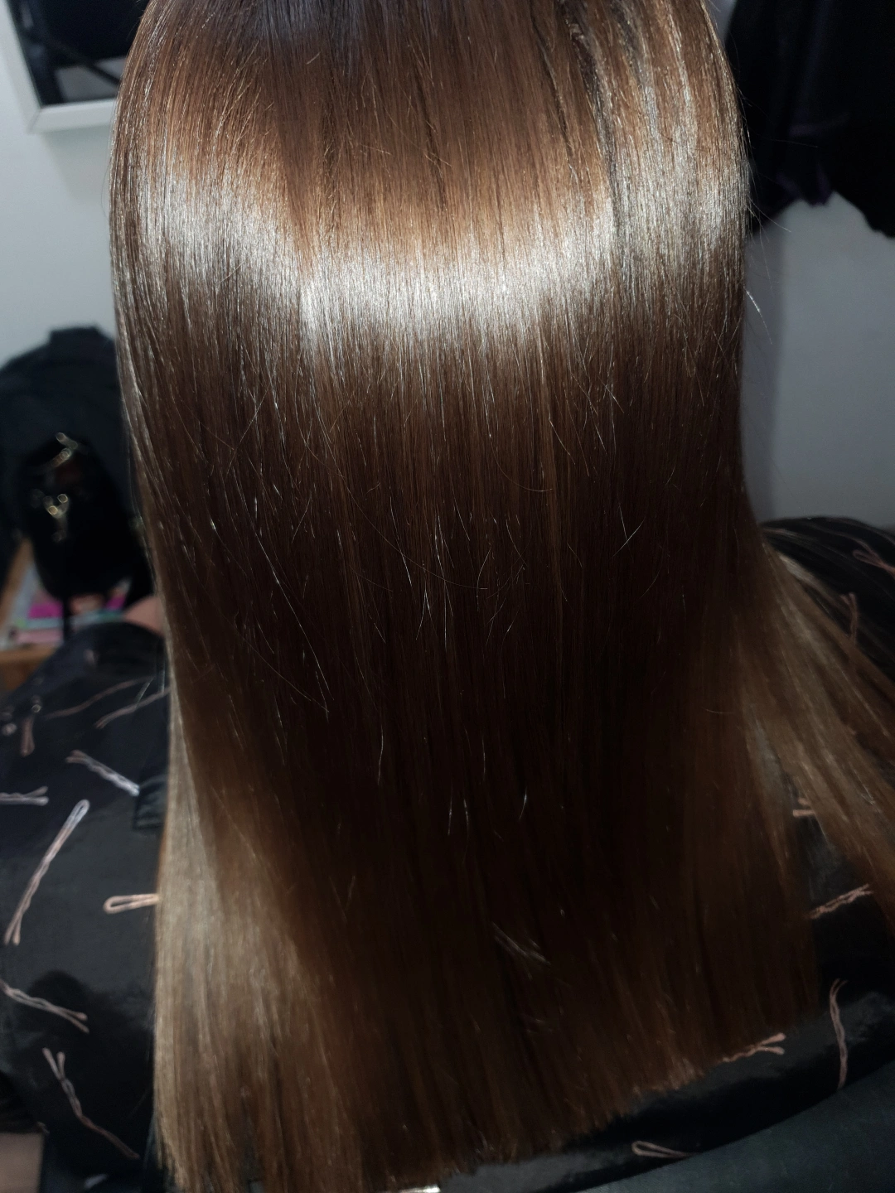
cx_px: 448
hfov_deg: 53.1
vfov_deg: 67.3
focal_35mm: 26
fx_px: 896
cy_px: 596
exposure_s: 1/50
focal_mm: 4.3
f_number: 1.5
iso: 80
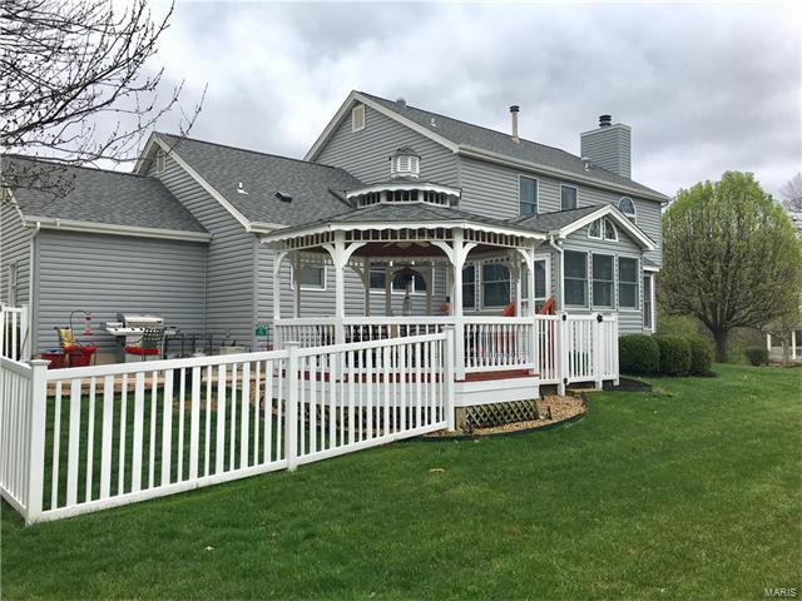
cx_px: 401
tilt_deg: +3.3
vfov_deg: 48.2
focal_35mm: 29
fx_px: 672
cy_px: 300
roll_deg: -0.3
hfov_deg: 61.7
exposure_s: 1/641
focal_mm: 4.15
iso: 25
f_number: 2.2
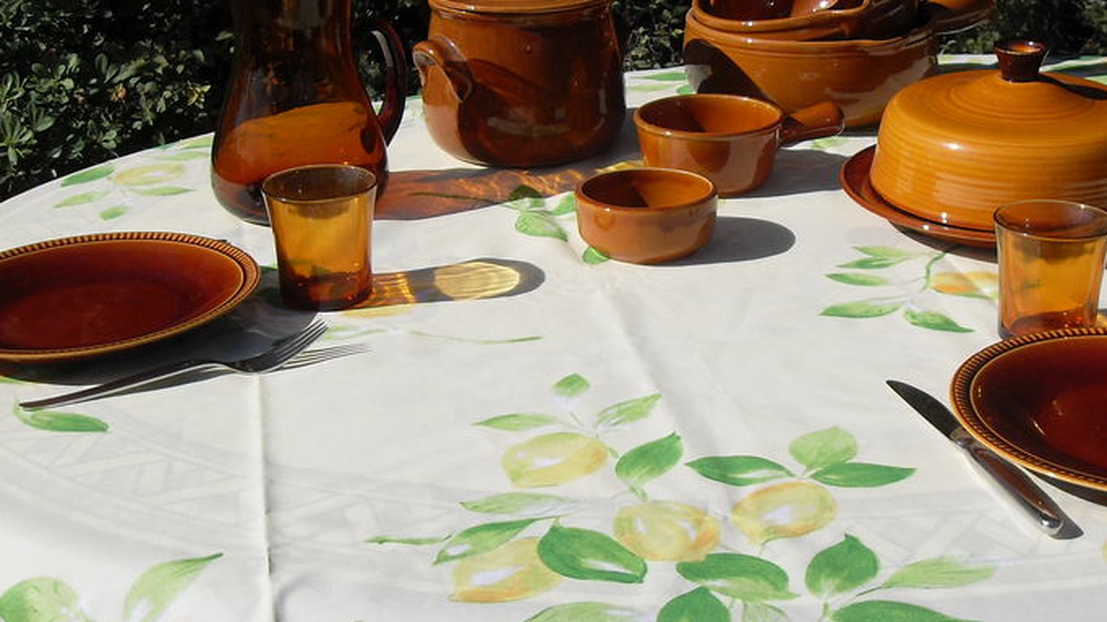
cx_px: 771
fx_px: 1732
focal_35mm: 59
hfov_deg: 35.0
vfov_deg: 20.4
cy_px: 280
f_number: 8.9
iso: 80
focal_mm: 6.3
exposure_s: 1/250
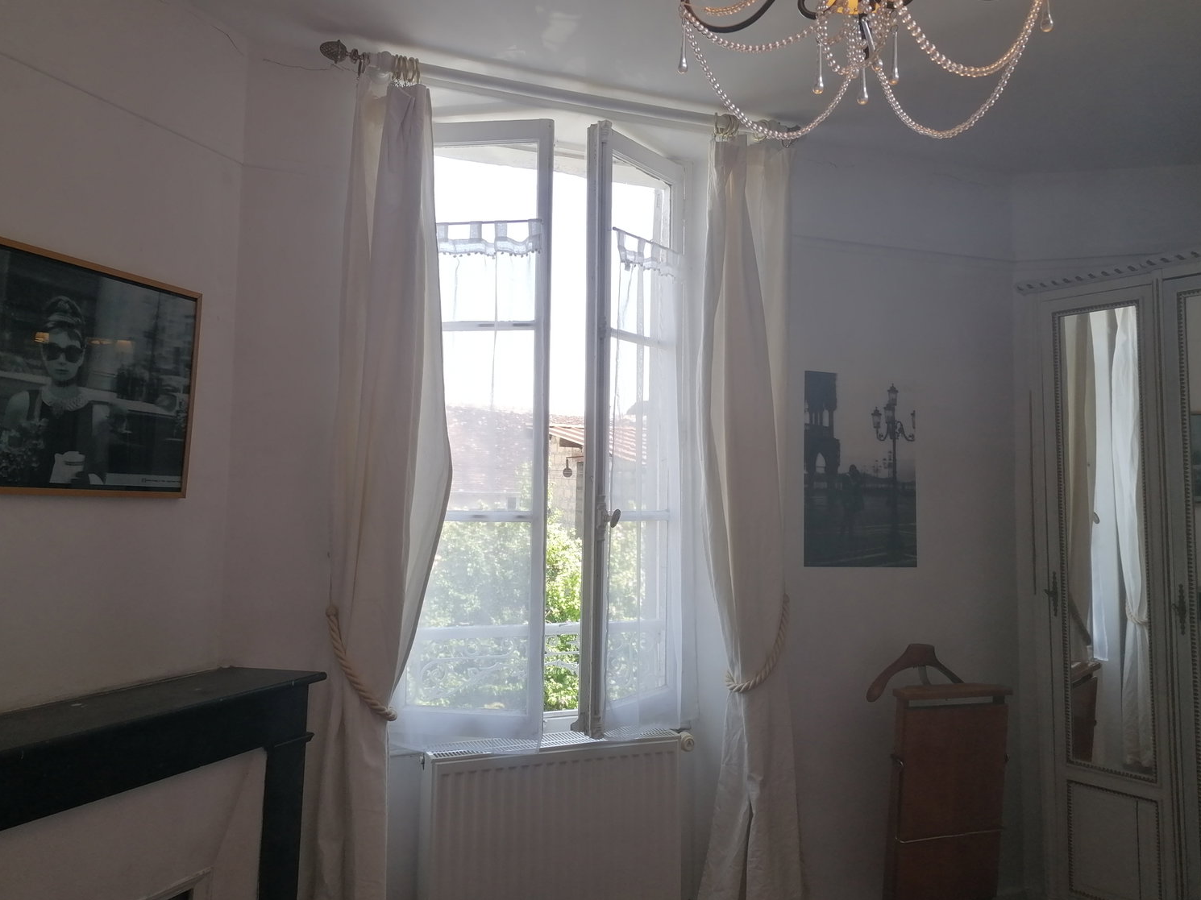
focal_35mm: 29
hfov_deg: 61.7
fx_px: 1006
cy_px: 419
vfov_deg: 48.2
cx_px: 591
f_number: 1.8
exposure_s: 1/143
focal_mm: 4.75
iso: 50
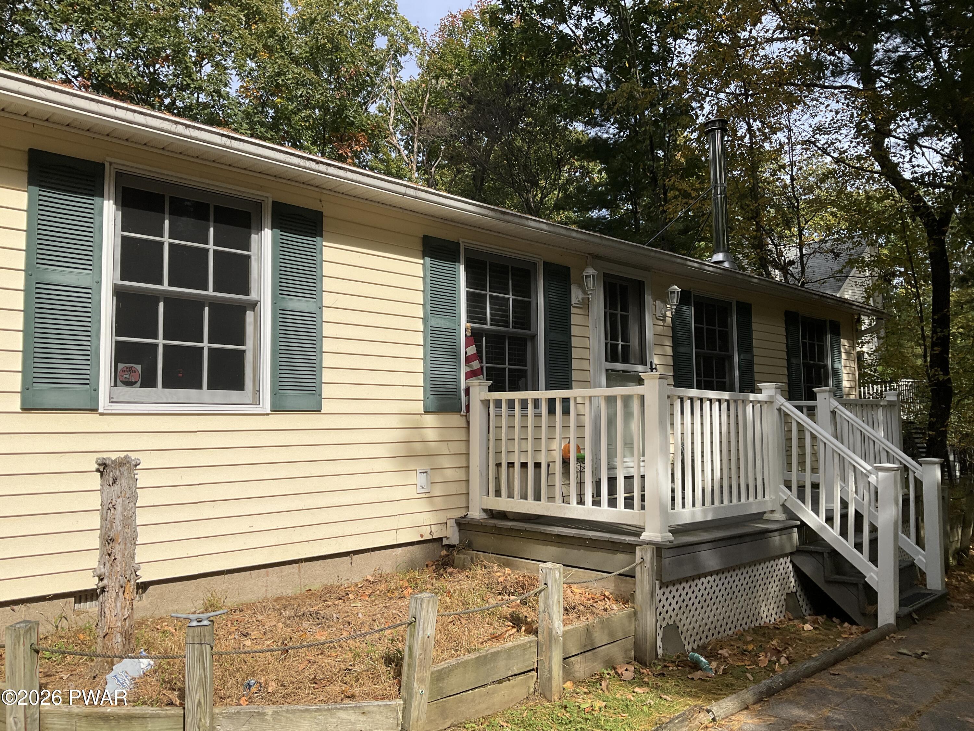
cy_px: 366
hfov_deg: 61.7
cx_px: 487
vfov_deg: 48.2
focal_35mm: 29
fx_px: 816
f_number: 1.8
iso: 25
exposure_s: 1/1577
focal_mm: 3
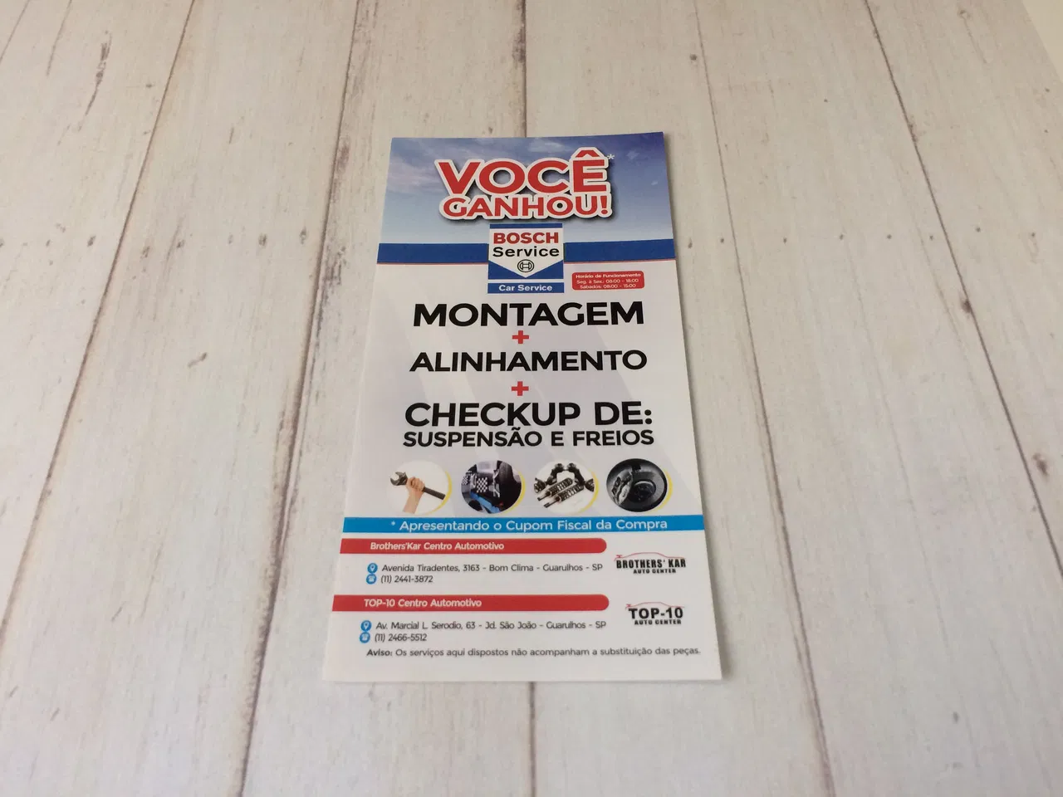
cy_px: 398
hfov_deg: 61.7
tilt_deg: -58.8
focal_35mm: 29
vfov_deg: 48.2
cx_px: 532
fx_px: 891
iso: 40
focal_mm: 4.15
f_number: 2.2
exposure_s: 1/30
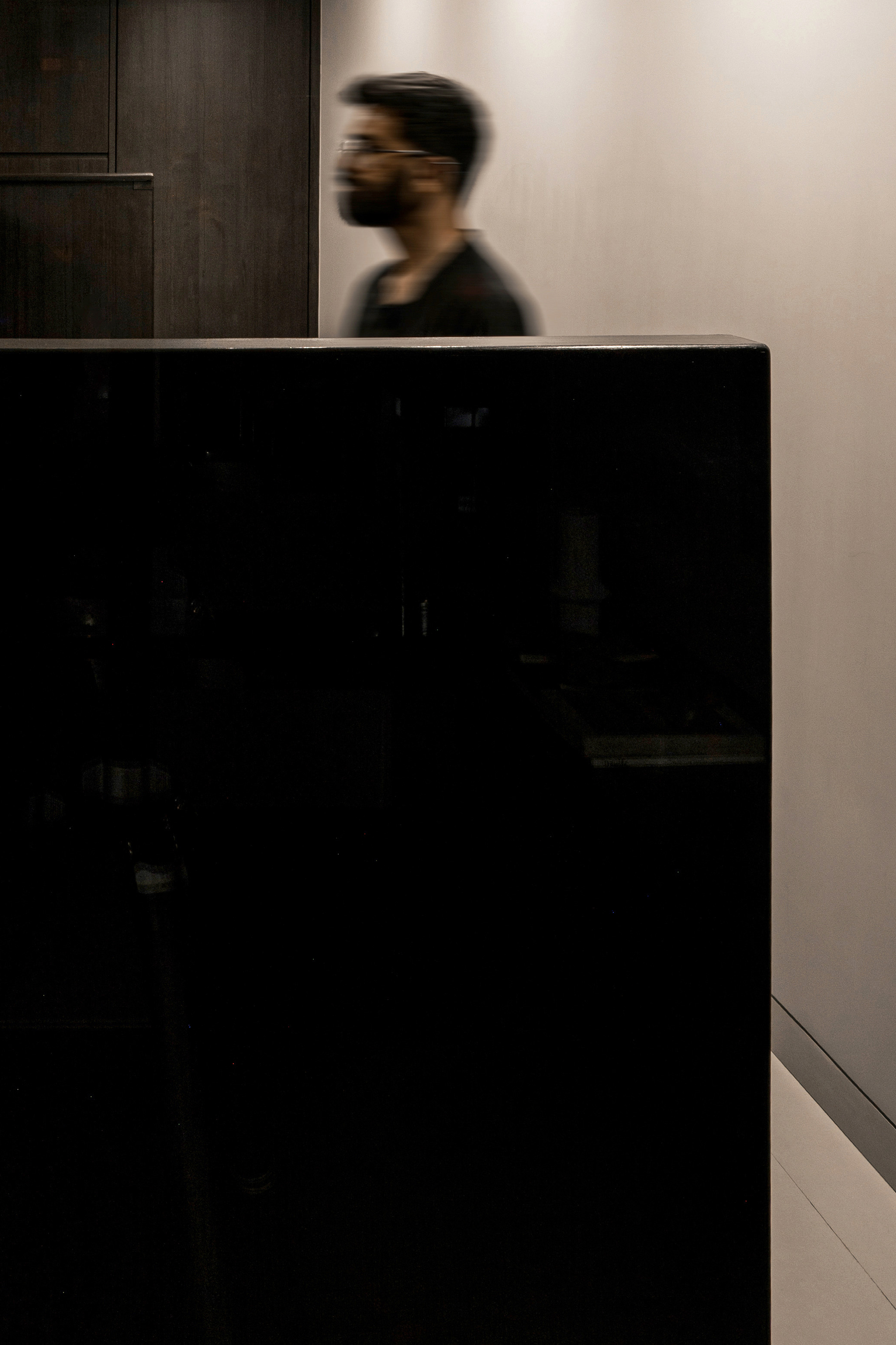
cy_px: 133
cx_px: -57
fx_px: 1722
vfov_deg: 39.5
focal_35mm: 46
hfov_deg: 27.1
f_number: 10
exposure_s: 1.3
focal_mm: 20.5
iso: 200
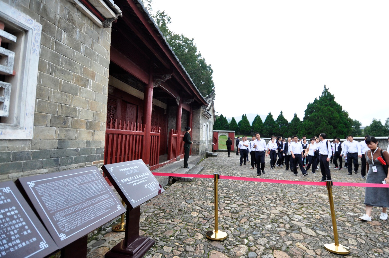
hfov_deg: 90.1
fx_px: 194
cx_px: 194
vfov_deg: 67.2
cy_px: 129
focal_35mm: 18
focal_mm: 12
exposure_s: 1/1600
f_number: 5
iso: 720
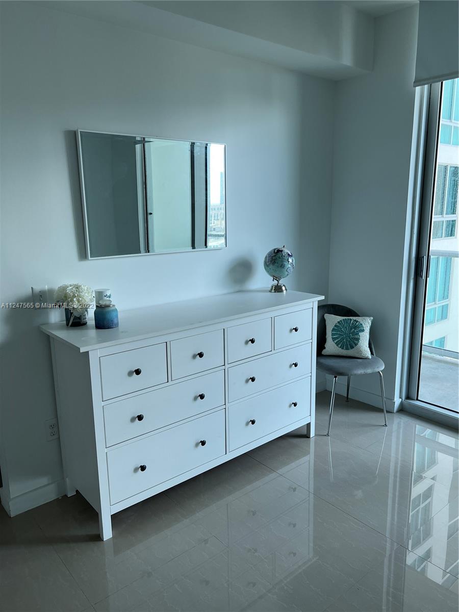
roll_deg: +0.0
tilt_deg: -11.4
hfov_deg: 53.1
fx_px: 460
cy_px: 306
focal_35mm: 26
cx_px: 230
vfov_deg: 67.3
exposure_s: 1/168
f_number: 1.5
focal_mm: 5.7
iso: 40
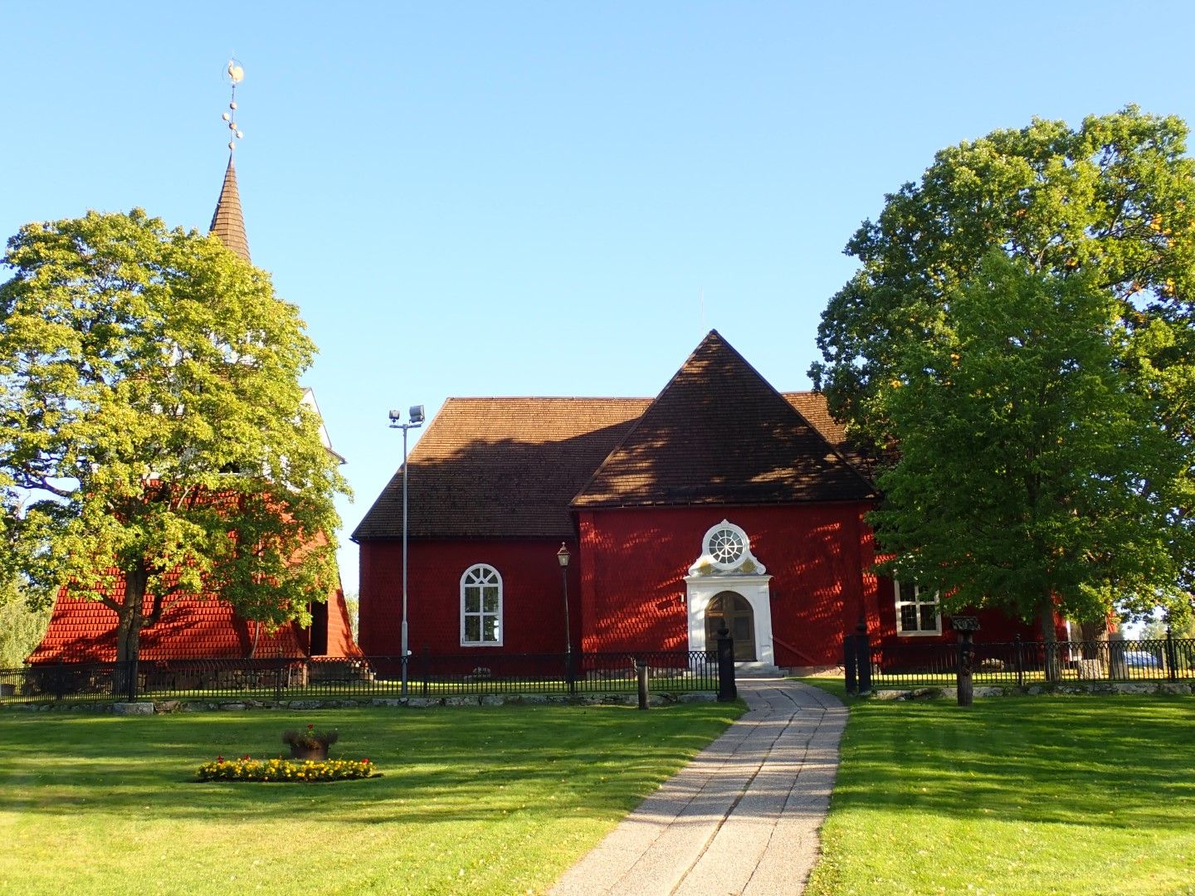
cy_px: 448
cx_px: 598
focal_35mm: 38
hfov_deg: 49.0
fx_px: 1312
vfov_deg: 37.7
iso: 100
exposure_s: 1/200
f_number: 3.5
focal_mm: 6.86
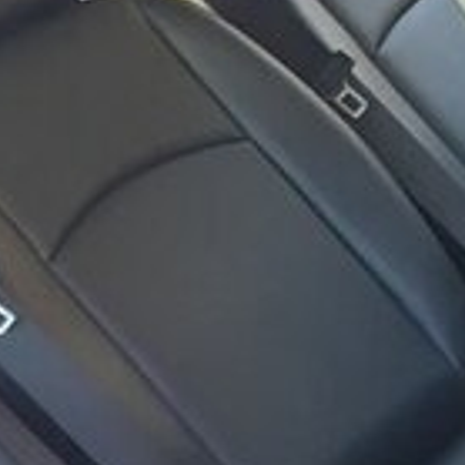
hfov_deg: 12.7
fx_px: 1854
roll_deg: +25.2
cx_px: 907
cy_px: 403
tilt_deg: -23.4
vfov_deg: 14.2
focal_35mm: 122
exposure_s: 1/33
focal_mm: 4.15
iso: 80
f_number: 2.2
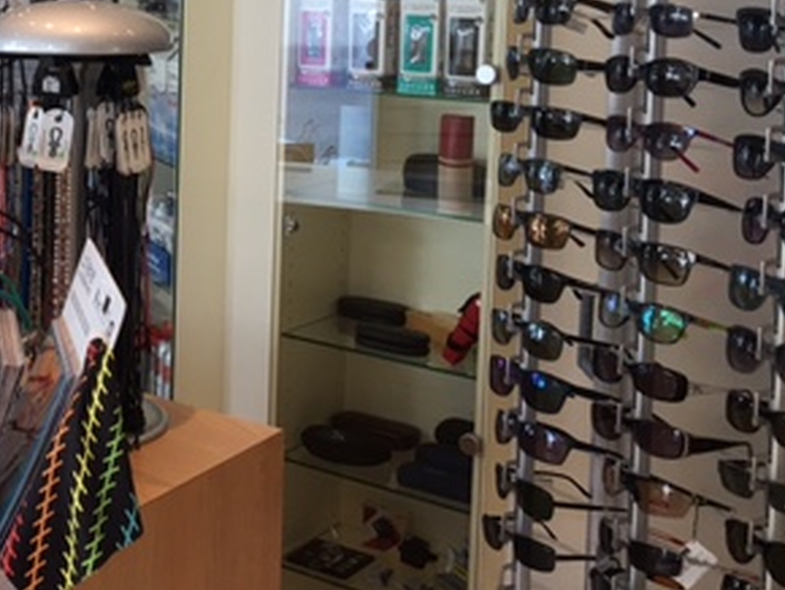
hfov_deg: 28.6
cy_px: 100
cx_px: 22
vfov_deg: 22.6
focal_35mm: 64
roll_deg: -1.1
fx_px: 1453
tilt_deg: -5.3
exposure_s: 1/33
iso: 32
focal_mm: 4.15
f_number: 2.2
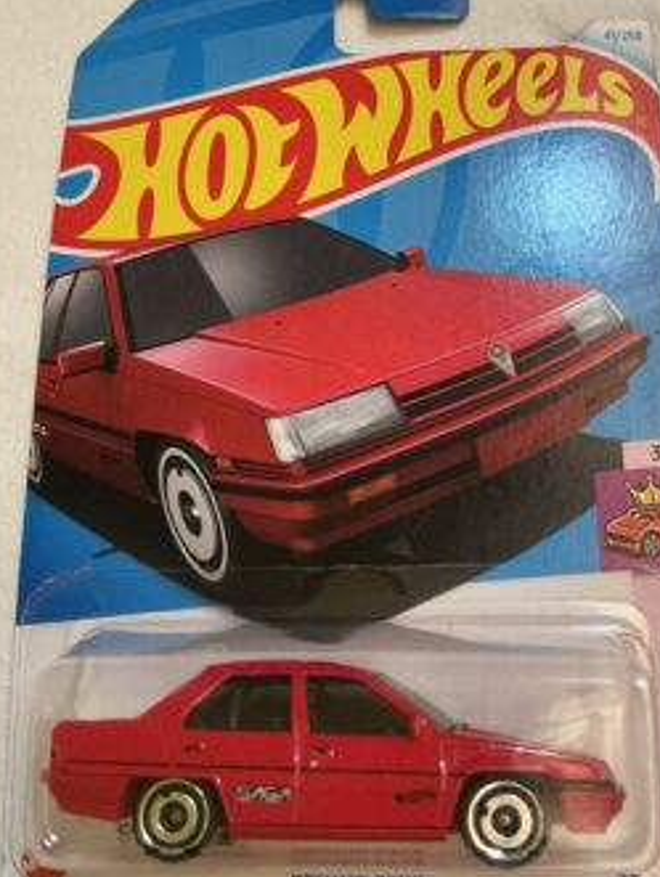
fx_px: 888
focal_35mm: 35
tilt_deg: -68.2
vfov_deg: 52.5
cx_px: 366
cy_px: 397
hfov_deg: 40.7
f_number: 1.8
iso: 250
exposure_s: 1/60
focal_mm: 3
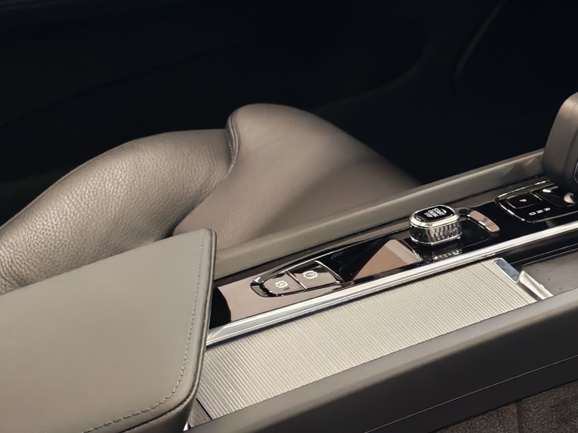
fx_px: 1686
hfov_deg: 17.5
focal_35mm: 101
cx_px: 863
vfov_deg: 14.6
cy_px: 142
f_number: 1.9
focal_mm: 6.12
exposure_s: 1/50
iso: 1250
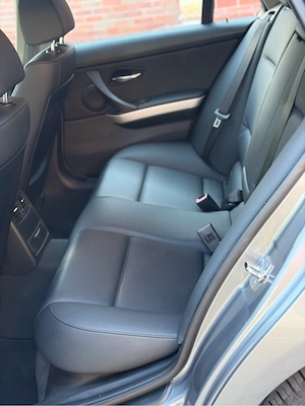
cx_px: 152
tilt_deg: -19.2
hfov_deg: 28.0
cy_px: 203
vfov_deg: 36.8
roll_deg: +8.3
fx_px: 611
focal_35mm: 52
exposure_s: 1/60
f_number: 1.6
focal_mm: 5.96
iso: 80
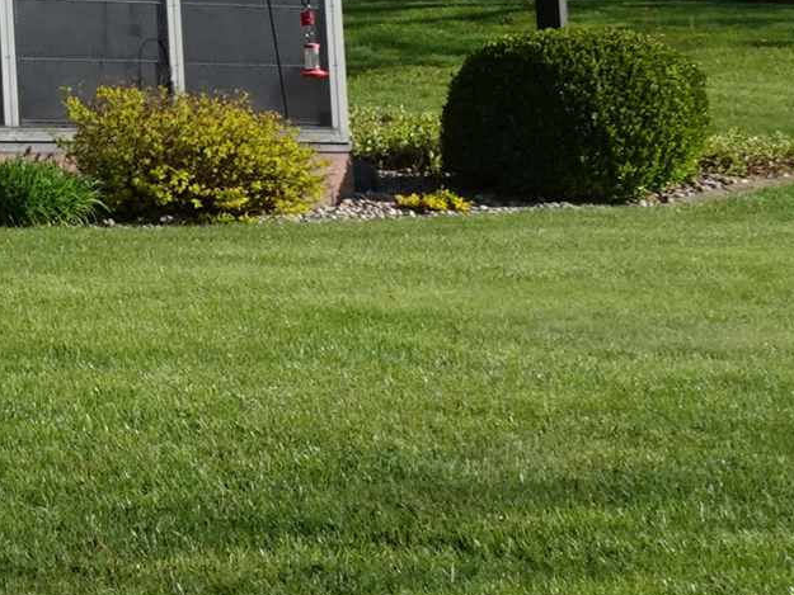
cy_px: -280
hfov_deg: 10.1
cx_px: -1123
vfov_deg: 8.5
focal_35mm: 170
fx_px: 3900
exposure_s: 1/640
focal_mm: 13.31
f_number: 7.1
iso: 250
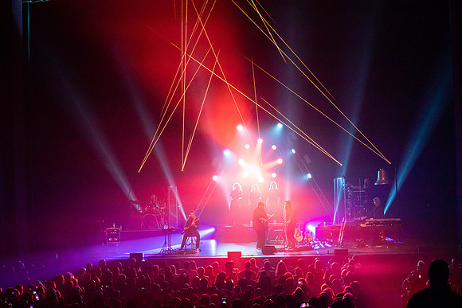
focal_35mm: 70
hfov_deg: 28.8
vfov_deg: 19.5
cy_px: 154
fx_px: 899
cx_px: 231
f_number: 5.6
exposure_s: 1/250
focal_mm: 70
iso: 8000
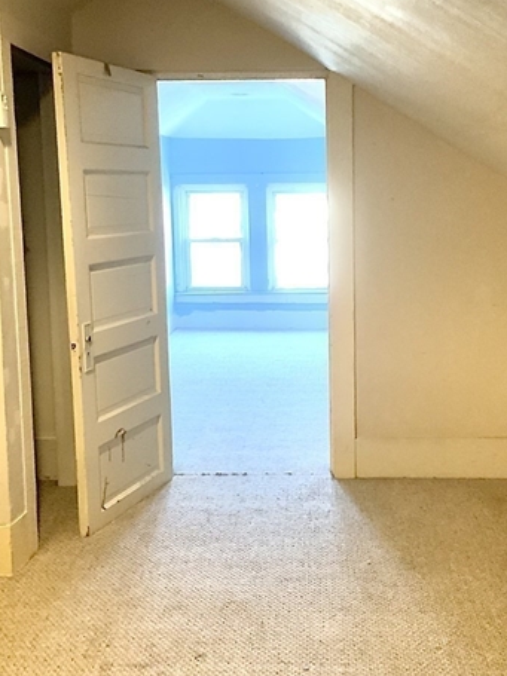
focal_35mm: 49
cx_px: 305
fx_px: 957
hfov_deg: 29.6
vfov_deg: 38.9
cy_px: 319
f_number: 1.8
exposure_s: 1/60
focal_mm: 3
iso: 250
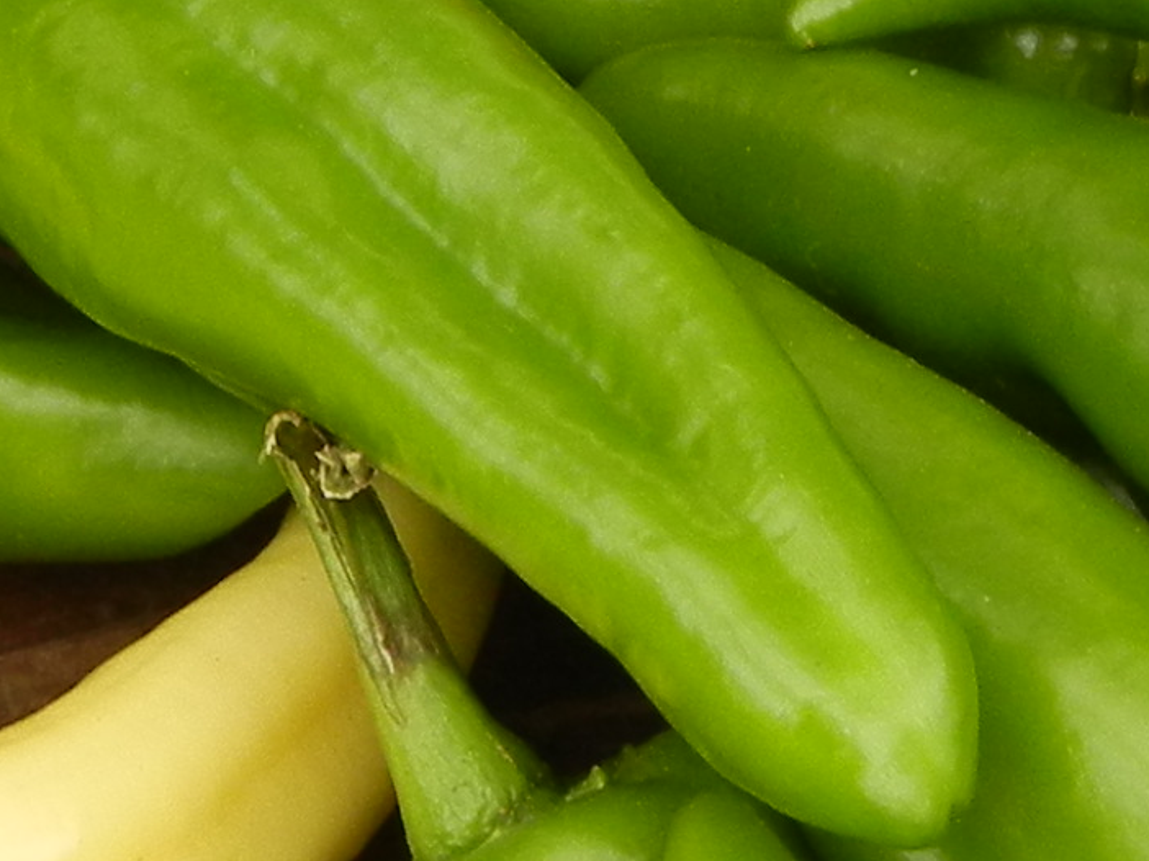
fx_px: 5674
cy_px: 450
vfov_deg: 8.7
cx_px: 478
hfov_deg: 11.6
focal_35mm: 171
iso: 160
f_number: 3.5
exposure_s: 1/132
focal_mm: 5.4
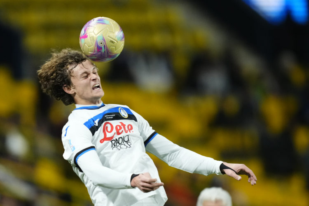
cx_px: 154
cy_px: 103
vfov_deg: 2.3
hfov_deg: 3.4
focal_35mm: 600
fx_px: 5150
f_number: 2.8
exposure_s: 1/2000
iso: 3200
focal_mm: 400
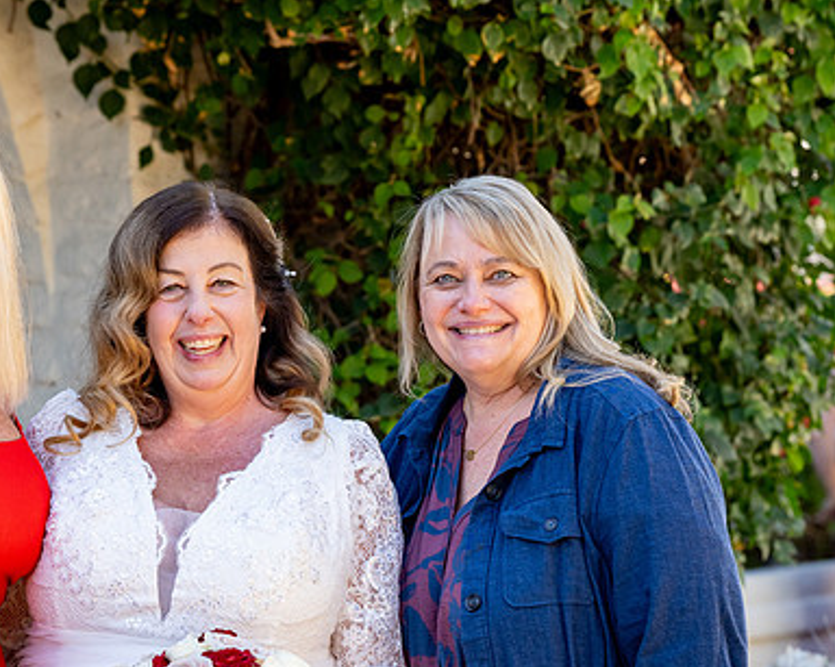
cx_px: 235
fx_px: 3879
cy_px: 415
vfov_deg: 9.8
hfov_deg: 12.3
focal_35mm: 157
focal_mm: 106
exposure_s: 1/250
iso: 500
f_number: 5.6
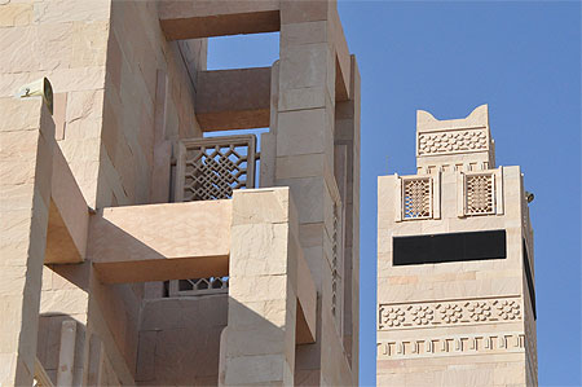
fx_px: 2543
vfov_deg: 8.7
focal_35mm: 158
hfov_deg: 13.1
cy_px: 194
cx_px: 291
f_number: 13
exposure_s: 1/1000
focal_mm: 105
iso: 1000
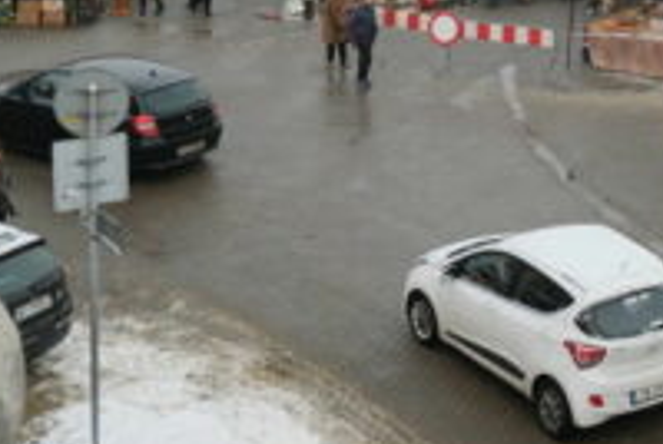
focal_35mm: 85
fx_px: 1568
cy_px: -93
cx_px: 670
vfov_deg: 15.5
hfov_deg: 22.9
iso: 800
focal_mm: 22.9
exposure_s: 1/900
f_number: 5.6
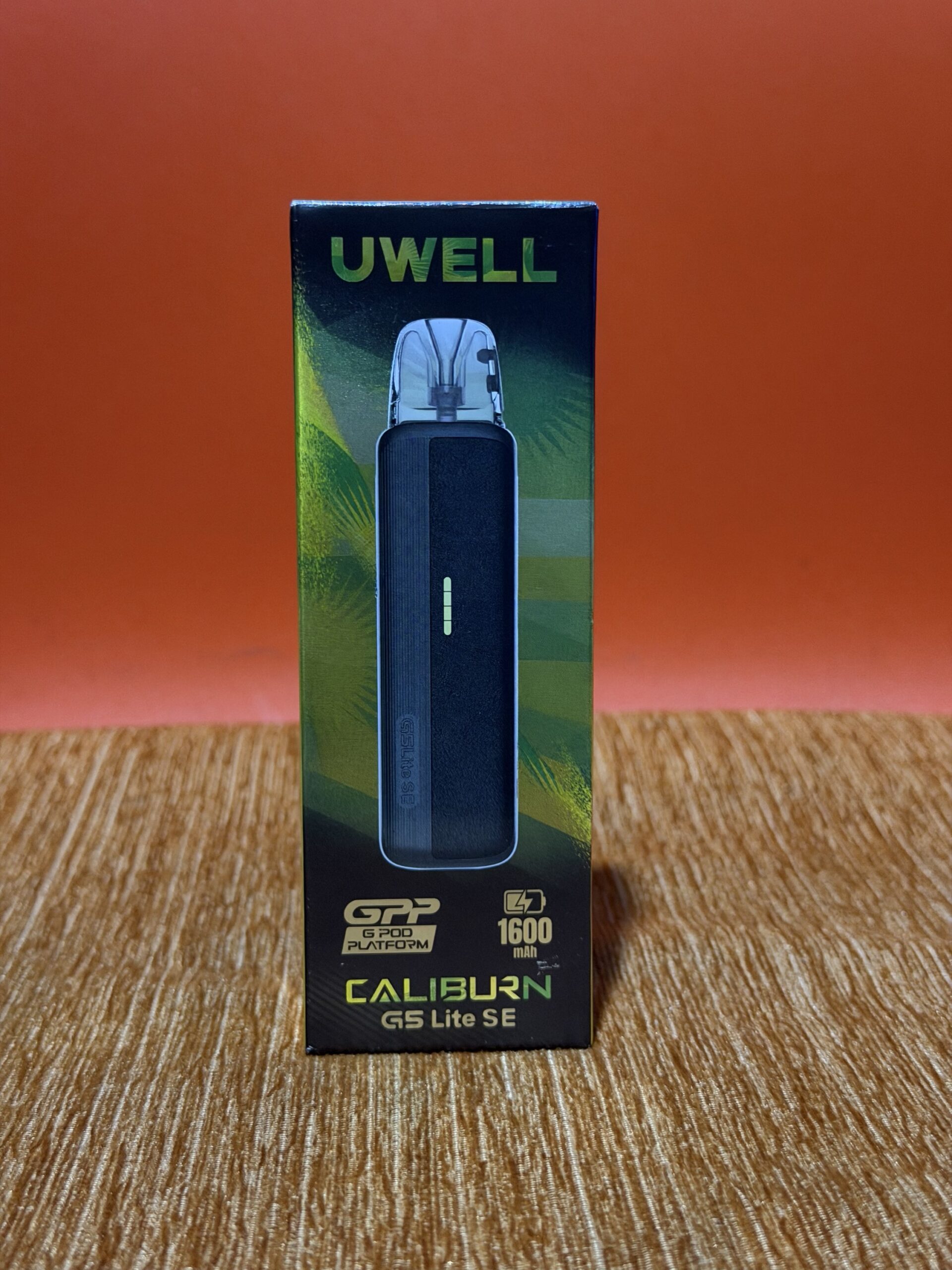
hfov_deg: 30.3
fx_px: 1760
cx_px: 476
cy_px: 635
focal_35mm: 48
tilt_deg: -11.7
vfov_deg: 39.7
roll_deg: +0.6
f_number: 1.78
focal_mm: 6.76
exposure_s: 1/32
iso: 500
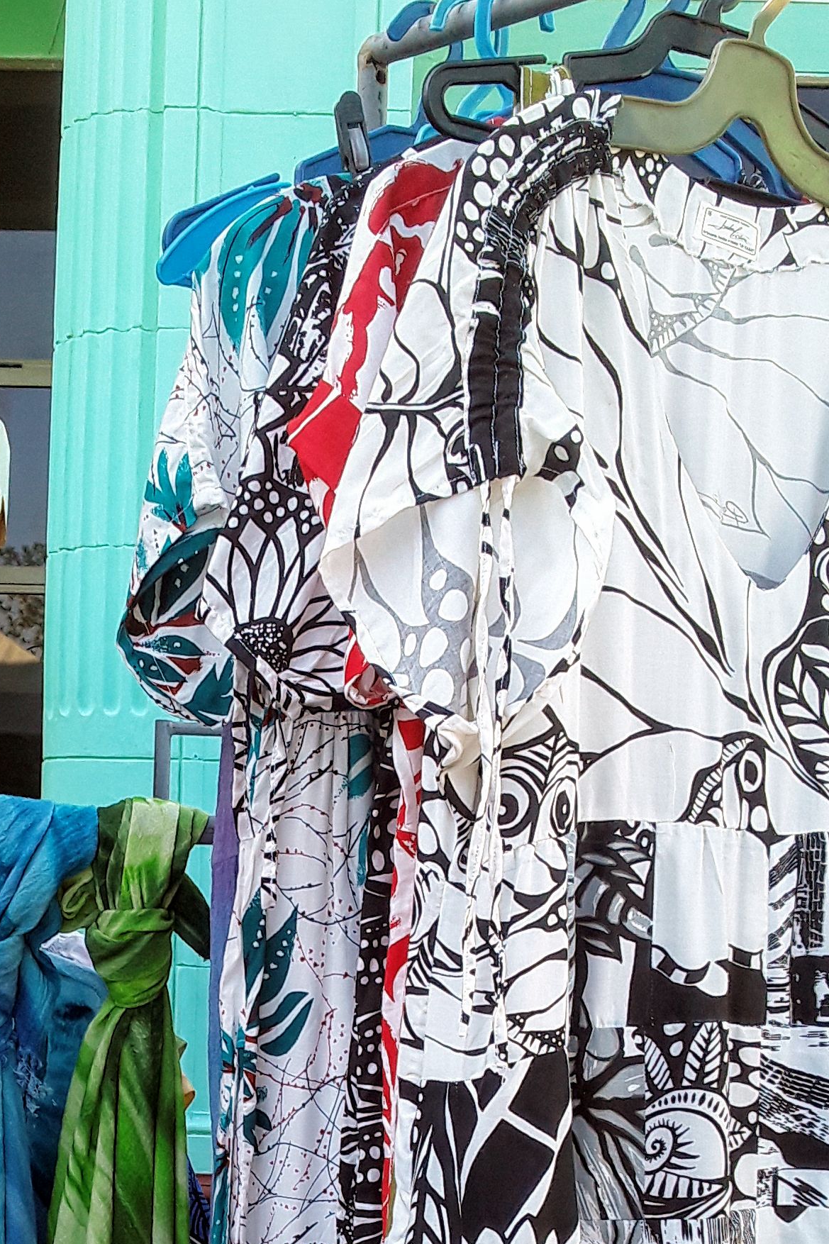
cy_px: 1032
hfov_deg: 22.3
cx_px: 154
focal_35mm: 60
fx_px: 2073
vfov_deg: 32.3
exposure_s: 1/193
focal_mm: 3.3
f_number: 2.2
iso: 40
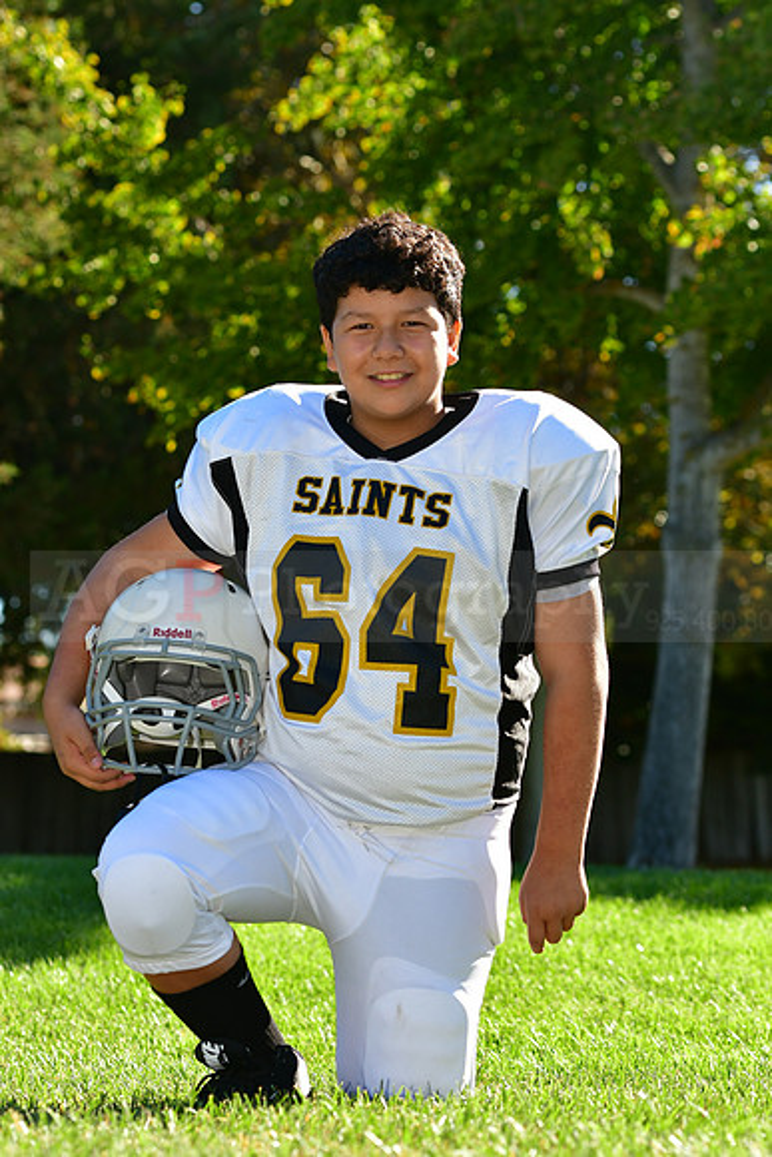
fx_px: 3761
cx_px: 386
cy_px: 578
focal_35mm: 117
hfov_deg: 11.7
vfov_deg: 17.5
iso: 400
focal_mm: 78
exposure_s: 1/1250
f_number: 4.5
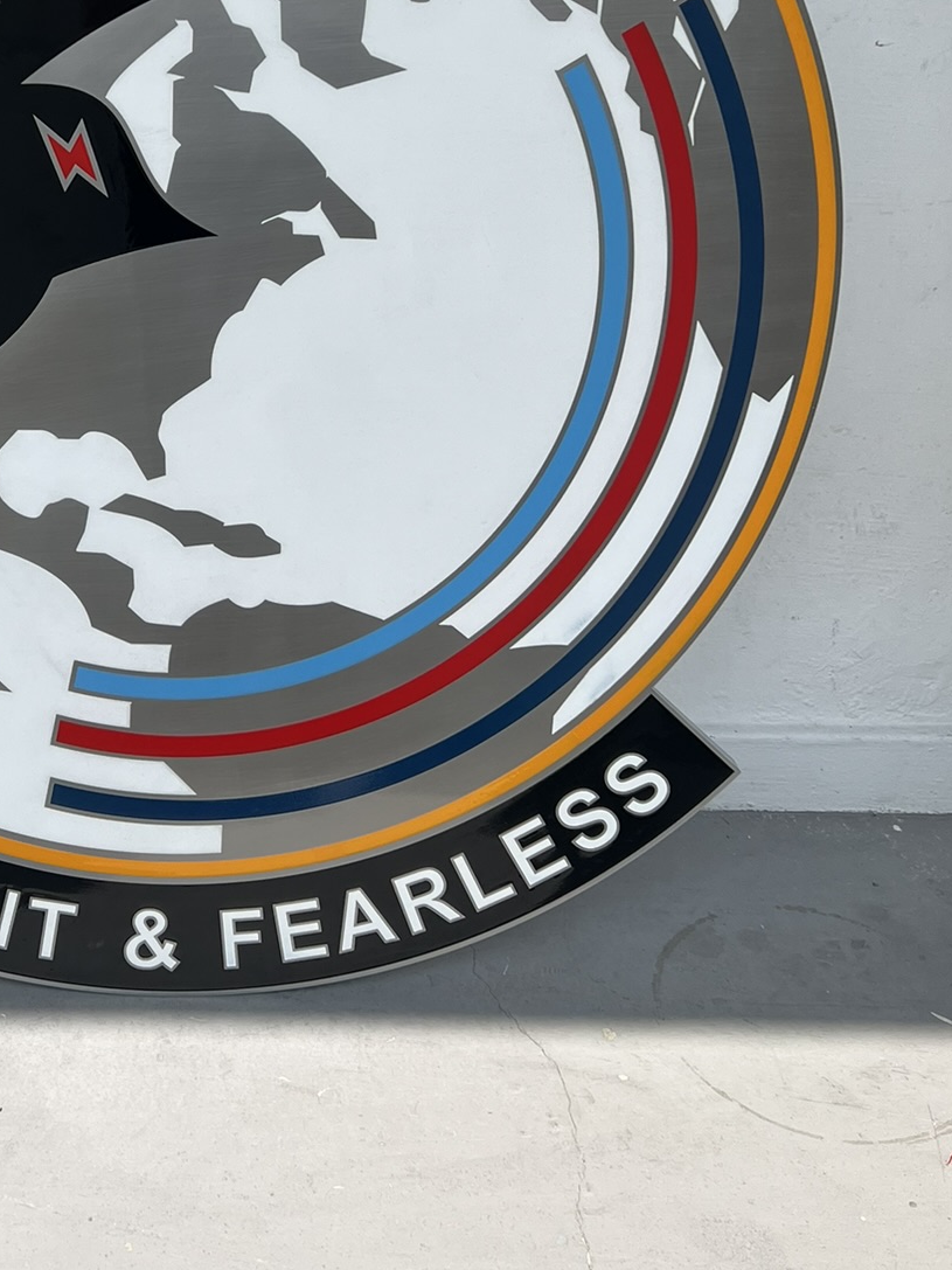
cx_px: 172
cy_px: 280
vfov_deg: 37.7
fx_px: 1797
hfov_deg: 28.9
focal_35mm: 49
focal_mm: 5.7
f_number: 1.5
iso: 50
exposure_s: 1/4115
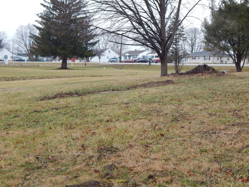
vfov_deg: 25.6
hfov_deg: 33.6
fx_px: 410
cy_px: 72
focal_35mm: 57
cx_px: 157
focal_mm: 6.8
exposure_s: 1/50
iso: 125
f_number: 3.4
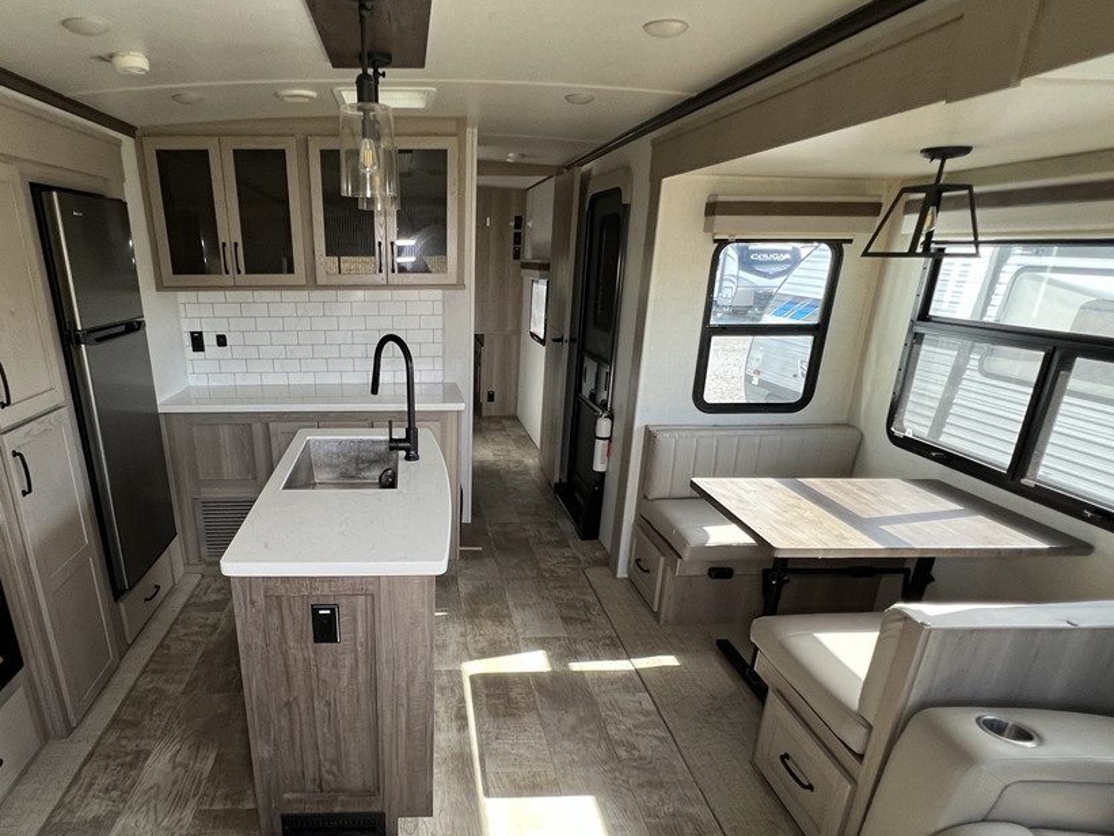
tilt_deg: -21.3
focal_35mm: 19
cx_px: 433
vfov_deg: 67.6
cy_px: 527
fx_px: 612
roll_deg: -1.7
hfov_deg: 83.4
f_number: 1.8
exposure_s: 1/99
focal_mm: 1.57
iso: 125
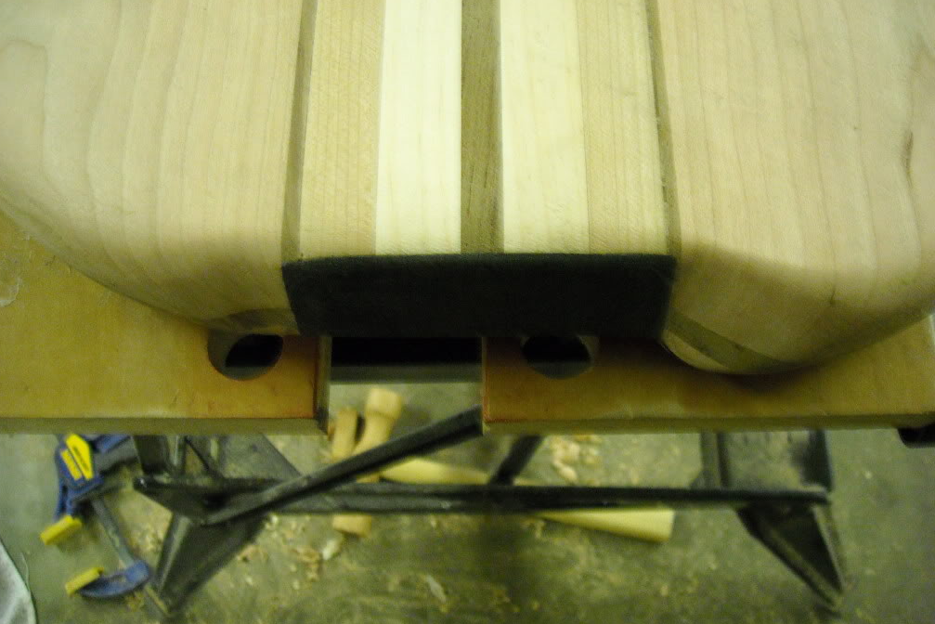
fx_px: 961
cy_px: 315
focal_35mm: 37
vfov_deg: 36.0
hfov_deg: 51.9
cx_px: 461
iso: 475
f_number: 2.8
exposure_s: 1/8
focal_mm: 5.7
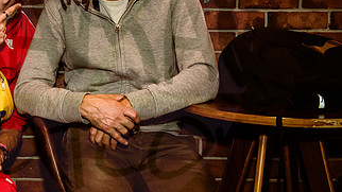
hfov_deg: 27.7
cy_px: 29
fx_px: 671
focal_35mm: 74
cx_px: 44
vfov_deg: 16.1
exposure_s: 1/200
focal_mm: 35
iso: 8000
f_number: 4
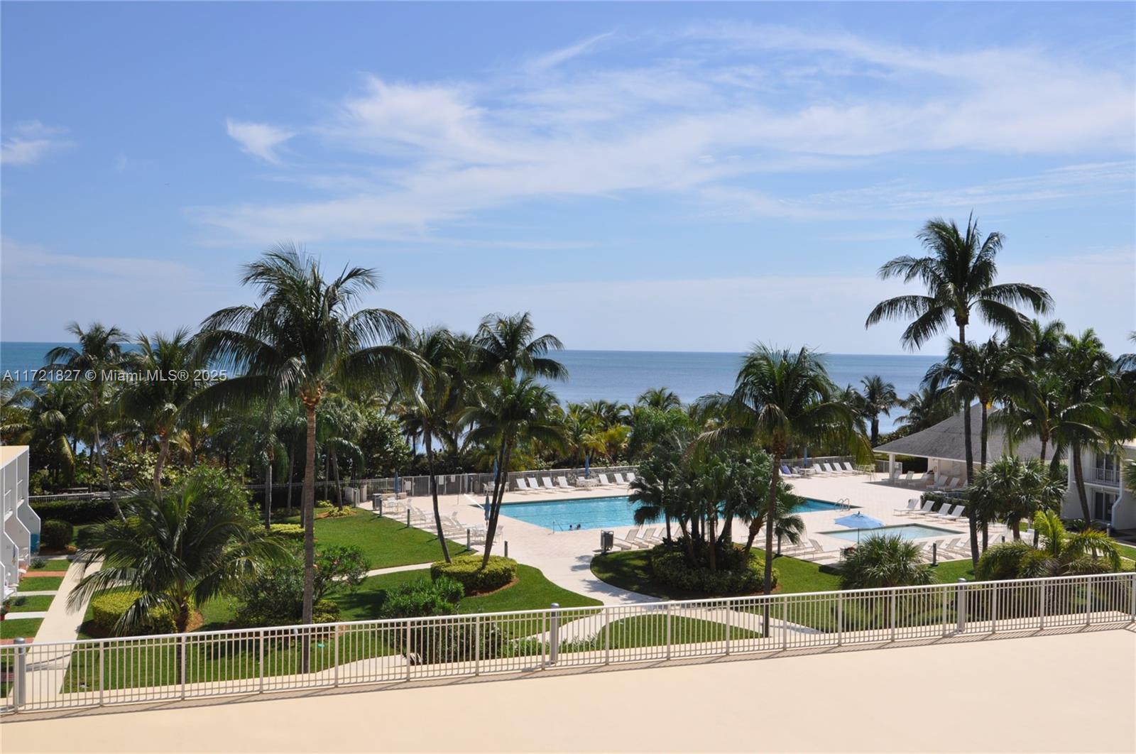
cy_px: 377
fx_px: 1134
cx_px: 568
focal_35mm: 36
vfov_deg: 36.8
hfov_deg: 53.2
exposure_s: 1/500
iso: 200
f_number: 11
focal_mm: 24
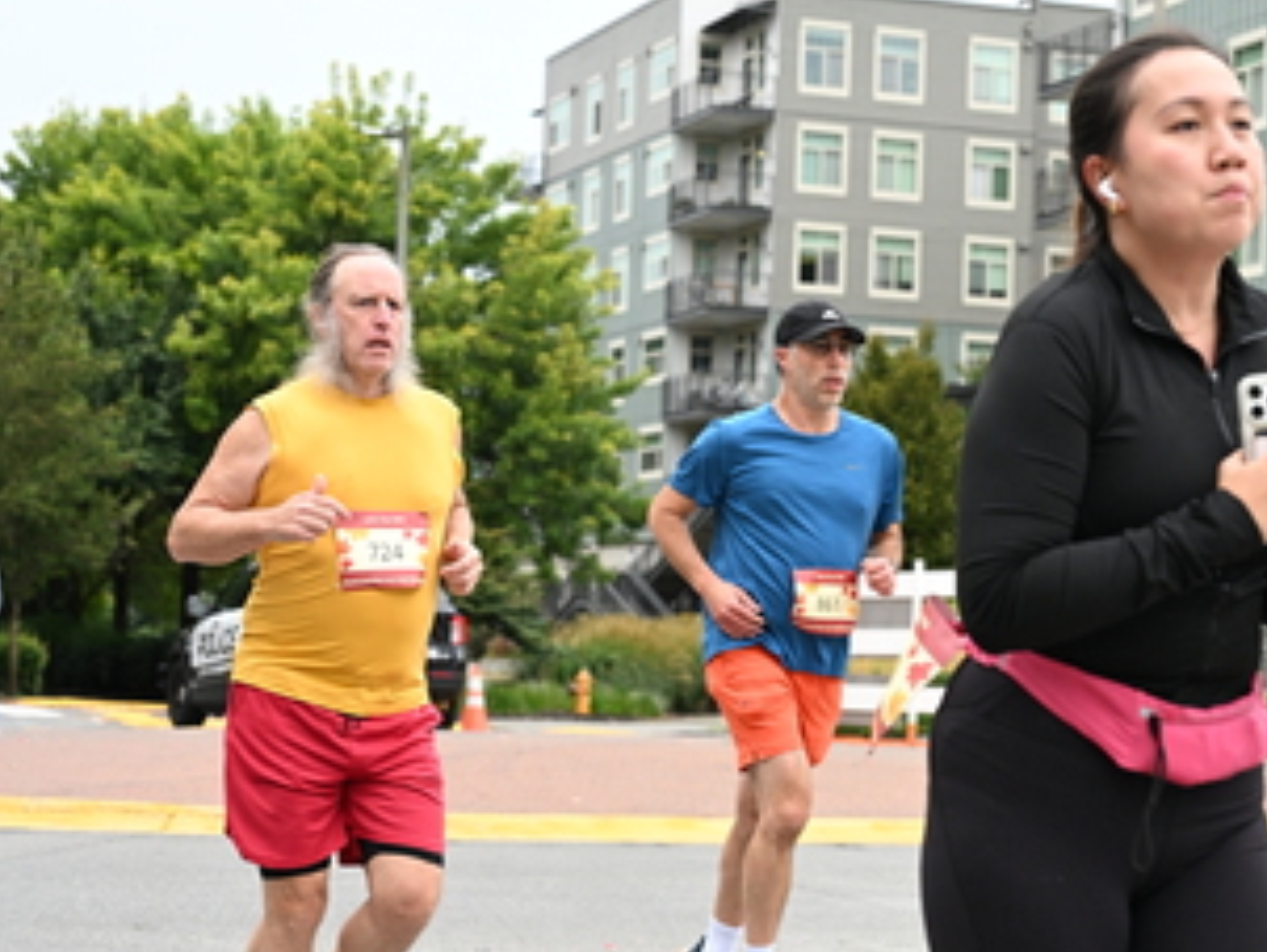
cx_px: 652
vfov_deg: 17.6
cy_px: 461
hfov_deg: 23.3
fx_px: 3077
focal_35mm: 84
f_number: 4
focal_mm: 48
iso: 1600
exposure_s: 1/800
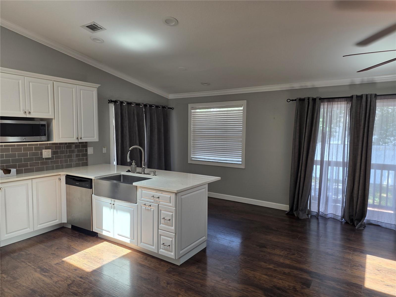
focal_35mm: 23
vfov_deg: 58.9
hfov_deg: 73.9
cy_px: 148
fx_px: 263
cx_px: 198
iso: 80
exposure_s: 1/120
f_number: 1.7
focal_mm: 6.25
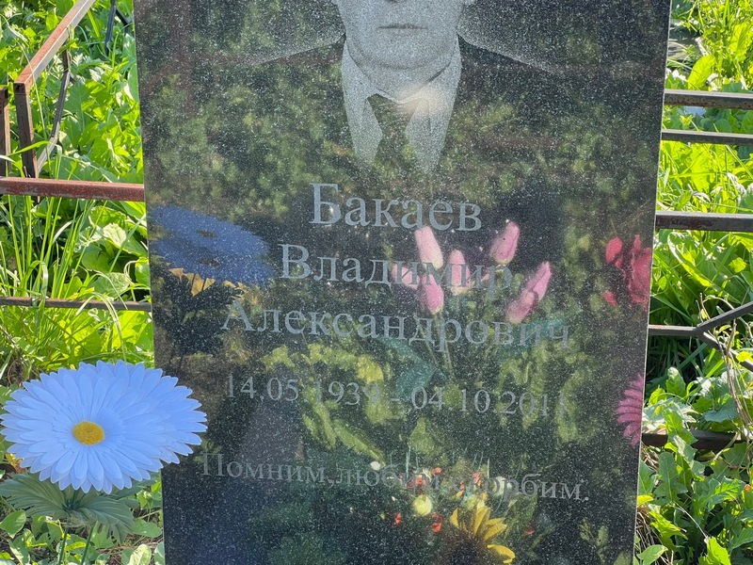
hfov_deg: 25.3
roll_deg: +1.0
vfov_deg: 19.1
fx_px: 1675
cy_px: 282
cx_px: 376
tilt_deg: -24.7
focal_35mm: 77
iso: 32
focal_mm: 9
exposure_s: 1/99
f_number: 2.8
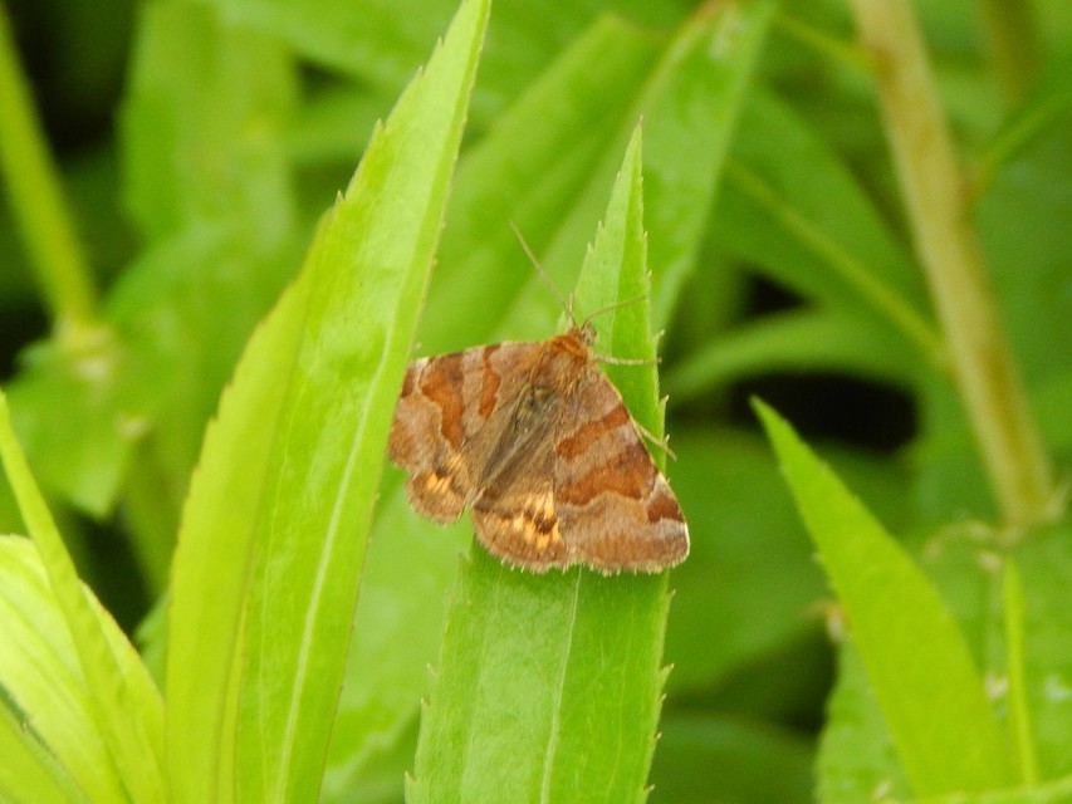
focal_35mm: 315
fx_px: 9756
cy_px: 402
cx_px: 536
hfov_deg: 6.3
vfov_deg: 4.7
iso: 250
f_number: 5.7
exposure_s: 1/60
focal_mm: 56.5
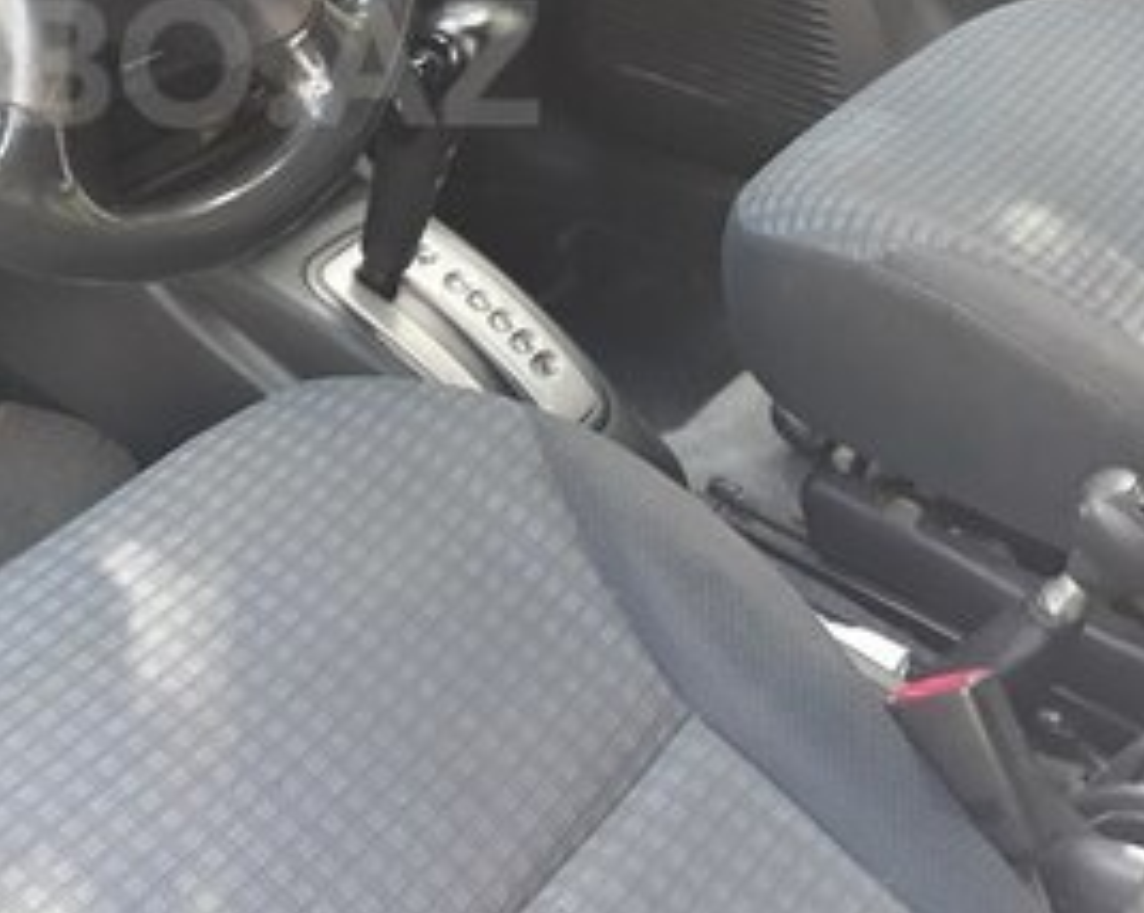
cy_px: 62
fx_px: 2199
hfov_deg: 28.0
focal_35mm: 65
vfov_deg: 22.8
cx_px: 102
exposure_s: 1/50
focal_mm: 3.71
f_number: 1.7
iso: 80
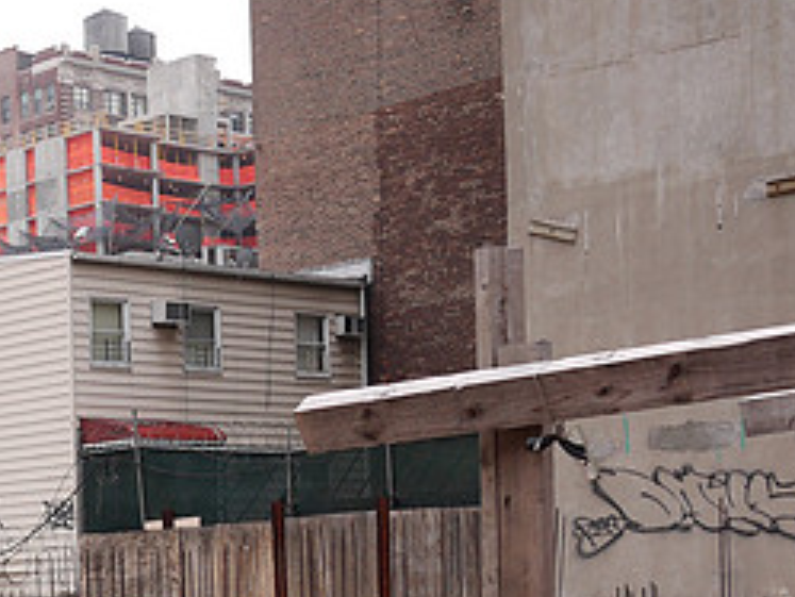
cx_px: -73
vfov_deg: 15.6
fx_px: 2137
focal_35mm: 93
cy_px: 621
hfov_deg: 20.1
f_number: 4.5
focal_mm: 20
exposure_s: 1/400
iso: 100
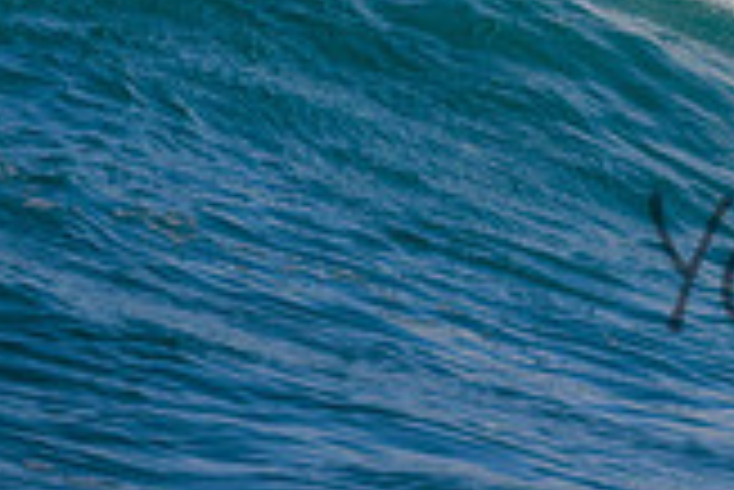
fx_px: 63158
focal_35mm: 3095
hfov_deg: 0.7
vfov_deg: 0.4
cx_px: 1225
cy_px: 147
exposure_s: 1/2000
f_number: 11
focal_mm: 800
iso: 1100
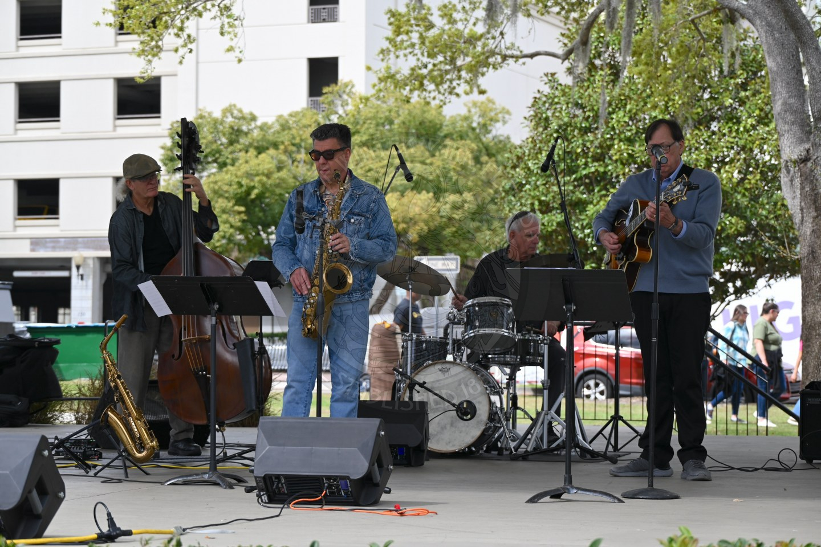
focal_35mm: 95
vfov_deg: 14.4
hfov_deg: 21.5
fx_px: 2166
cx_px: 410
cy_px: 274
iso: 125
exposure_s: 1/250
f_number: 6.3
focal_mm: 95
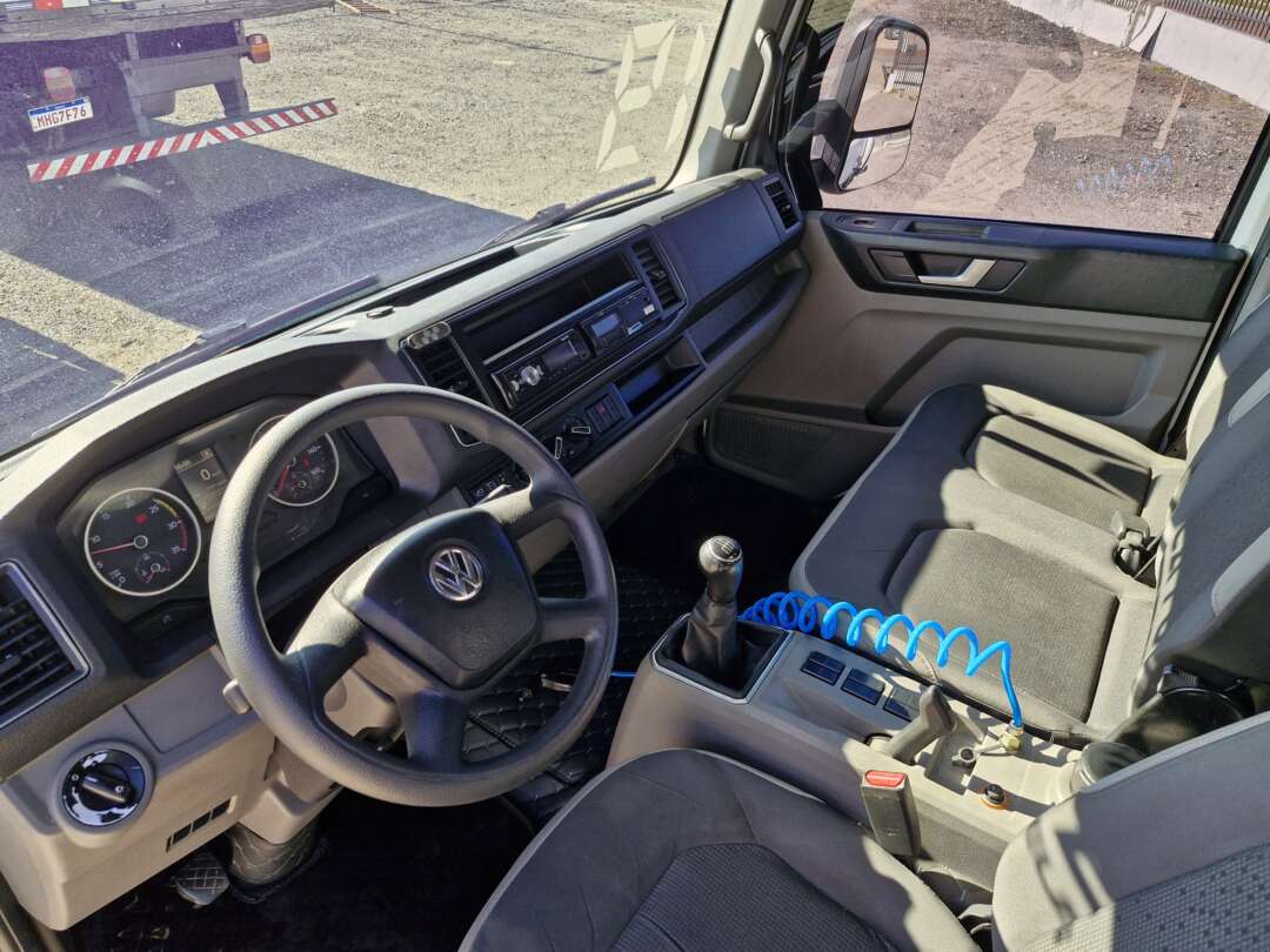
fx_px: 844
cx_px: 635
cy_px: 476
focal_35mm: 23
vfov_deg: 58.9
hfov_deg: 73.9
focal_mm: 5.54
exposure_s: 1/180
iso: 50
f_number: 1.8
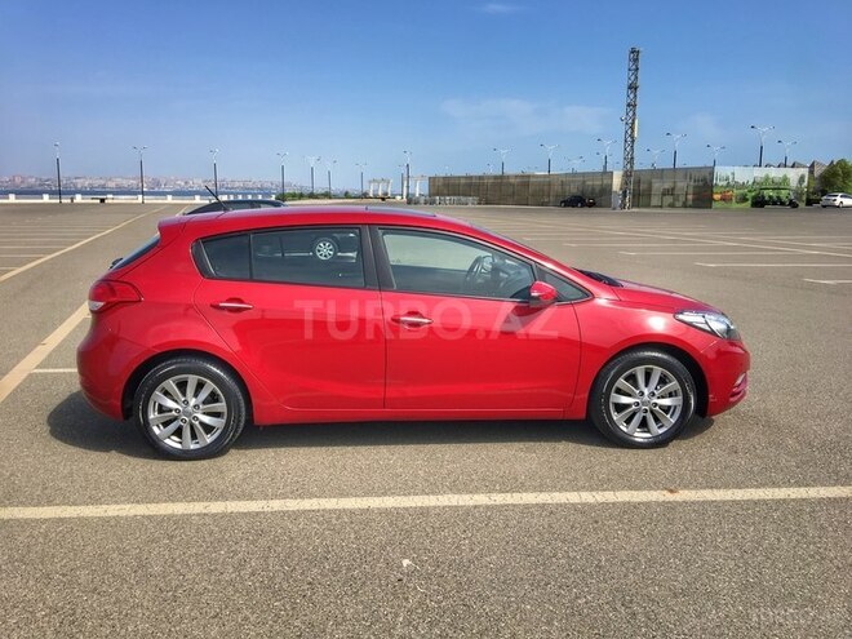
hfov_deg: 61.7
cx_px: 426
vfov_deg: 48.2
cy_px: 320
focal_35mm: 29
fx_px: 714
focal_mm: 4.15
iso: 25
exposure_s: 1/1508
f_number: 2.2
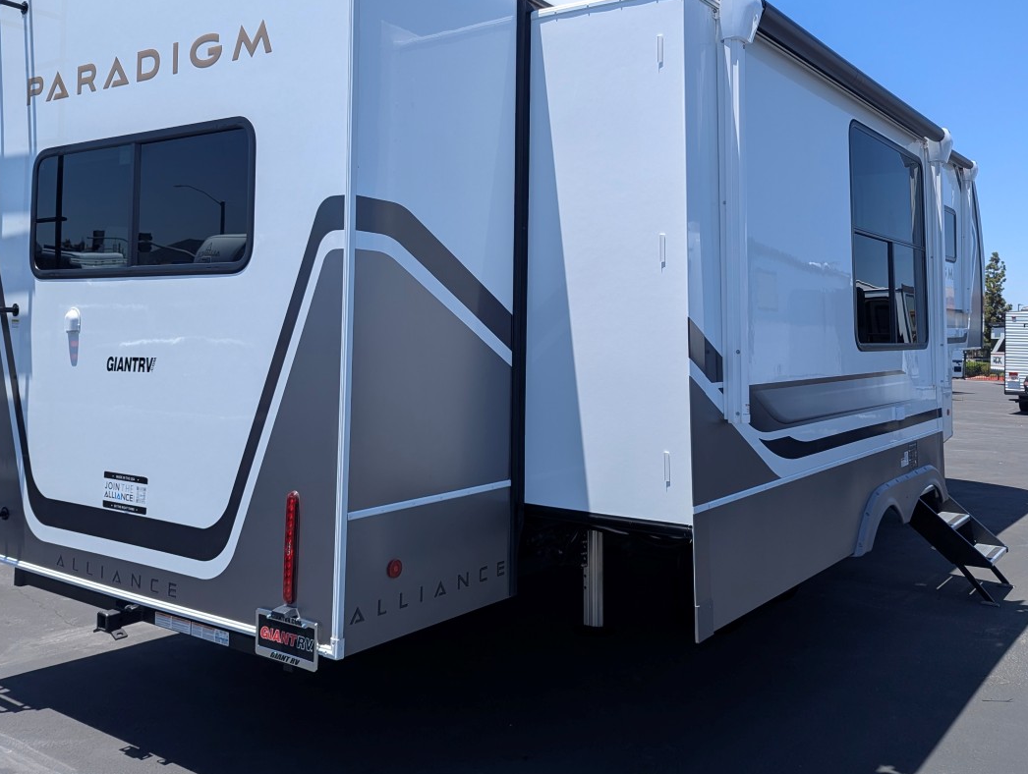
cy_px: 306
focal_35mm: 32
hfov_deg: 56.7
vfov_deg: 44.0
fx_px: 952
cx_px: 536
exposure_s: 1/1618
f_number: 1.85
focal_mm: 6.81
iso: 46
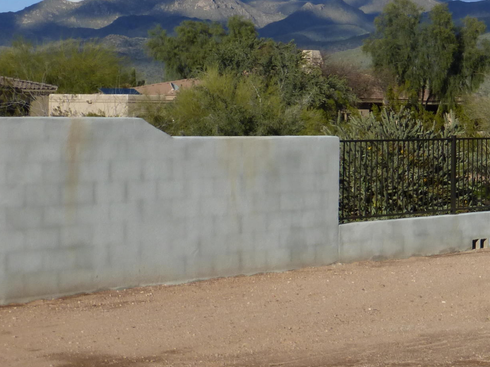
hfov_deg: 17.7
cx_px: 553
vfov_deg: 13.7
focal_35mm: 107
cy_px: 51
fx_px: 1514
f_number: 4.1
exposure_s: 1/1300
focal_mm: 7.9
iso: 100
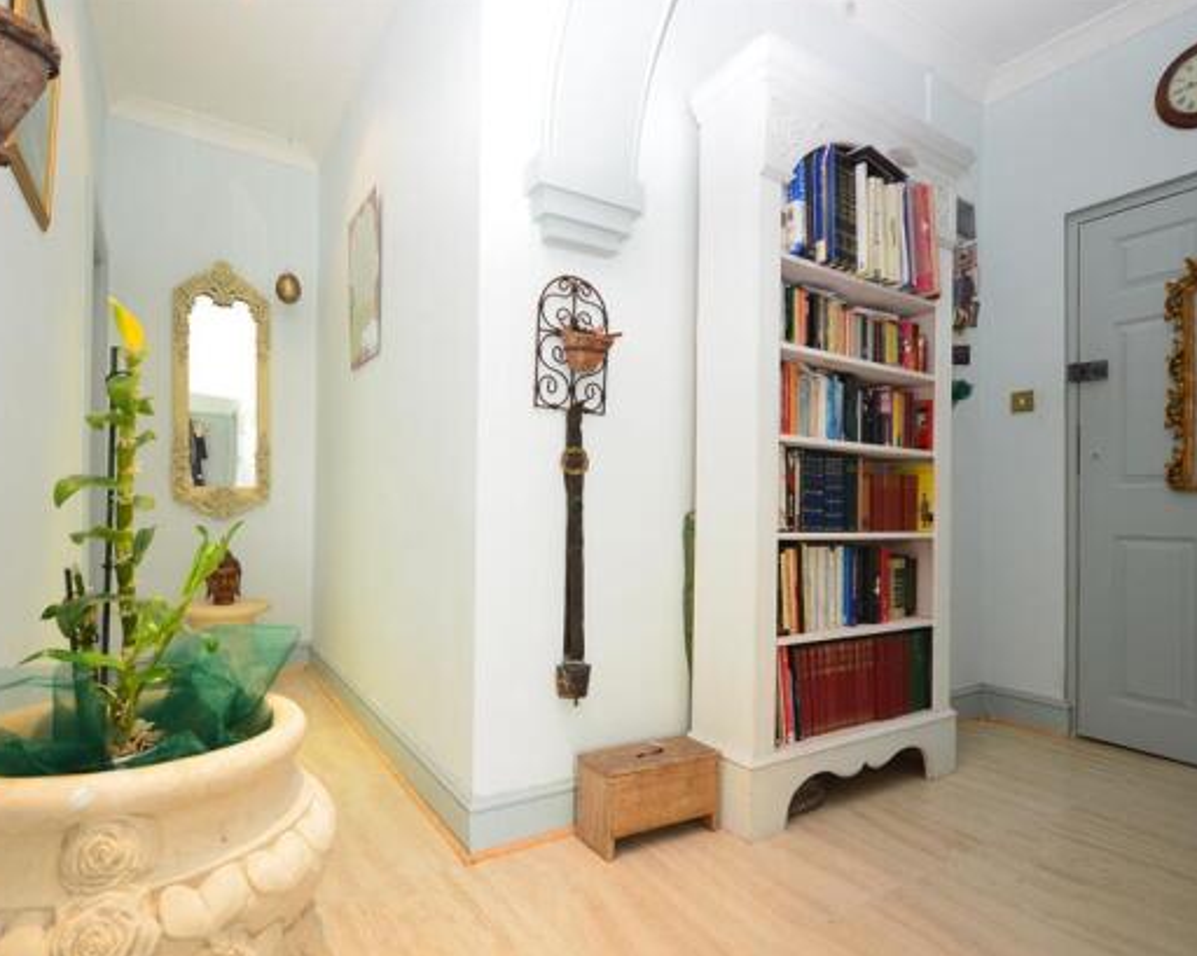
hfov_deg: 86.4
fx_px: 637
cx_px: 584
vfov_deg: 73.7
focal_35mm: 18
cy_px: 496
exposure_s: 1/6
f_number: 5
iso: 200
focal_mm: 10
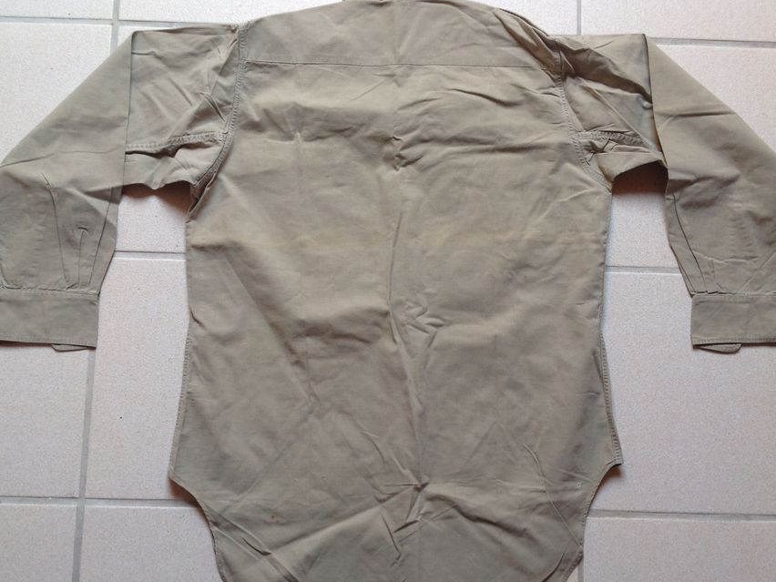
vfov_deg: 35.1
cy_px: 295
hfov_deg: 45.8
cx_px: 397
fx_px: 919
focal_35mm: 41
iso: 50
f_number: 2.4
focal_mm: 4.28
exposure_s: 1/15
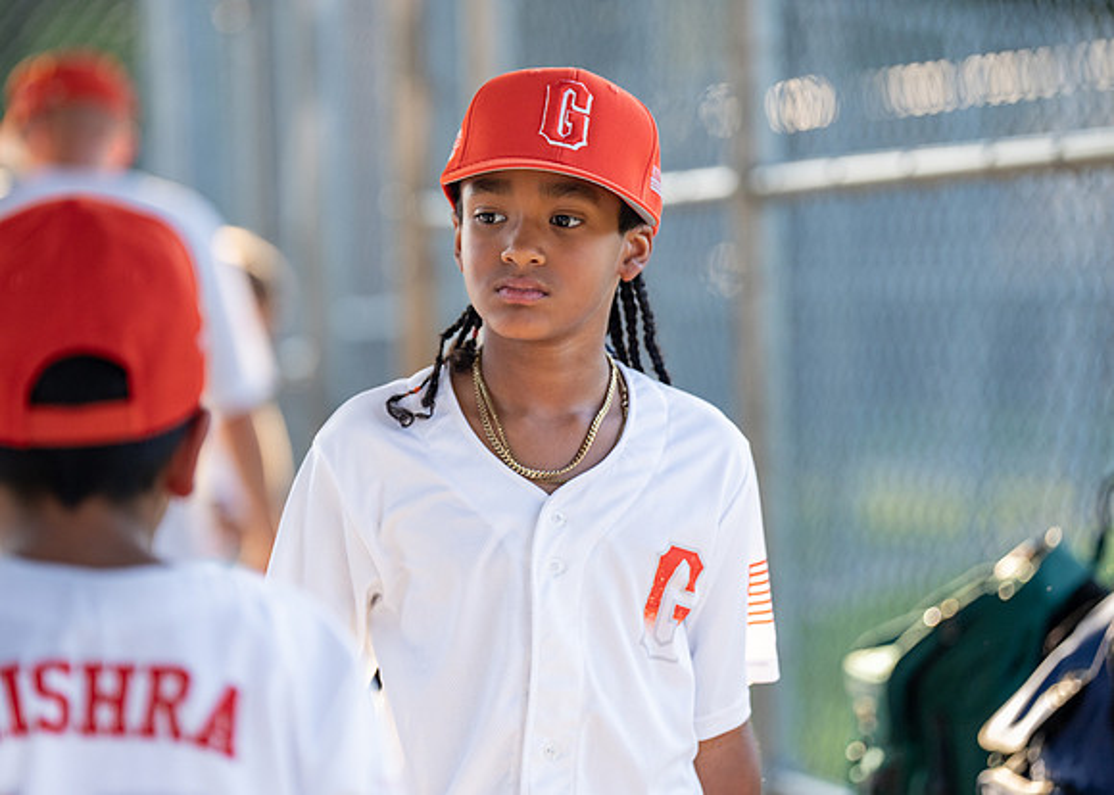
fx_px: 5259
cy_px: 361
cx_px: 543
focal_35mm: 166
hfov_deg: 12.1
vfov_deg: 8.6
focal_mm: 143
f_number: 2.8
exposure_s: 1/1600
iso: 500
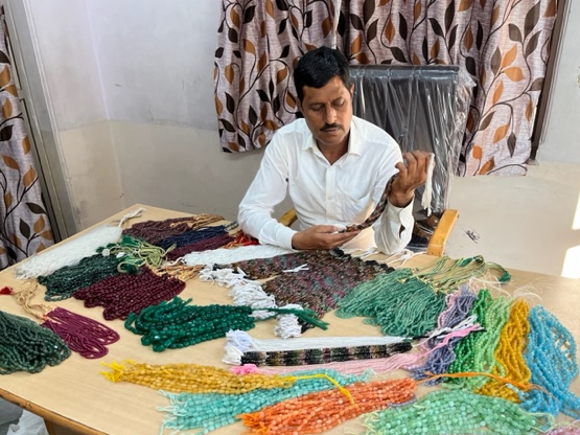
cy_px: 249
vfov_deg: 46.6
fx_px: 503
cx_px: 318
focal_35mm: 30
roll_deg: +0.6
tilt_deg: -27.8
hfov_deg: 59.9
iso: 64
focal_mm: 5.1
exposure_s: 1/100
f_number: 1.6
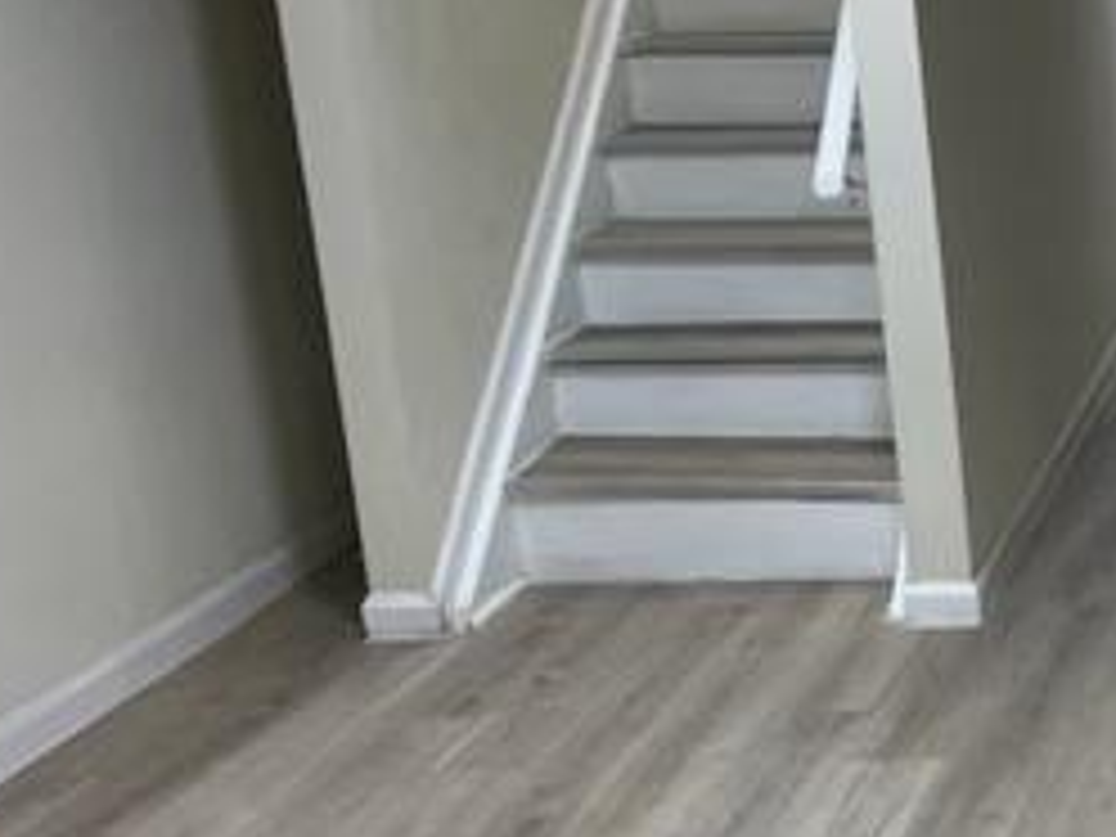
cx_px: 1372
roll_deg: +1.1
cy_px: 495
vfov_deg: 21.9
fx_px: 2160
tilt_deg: -18.1
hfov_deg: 25.7
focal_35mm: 67
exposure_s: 1/120
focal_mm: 5.7
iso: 100
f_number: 1.5
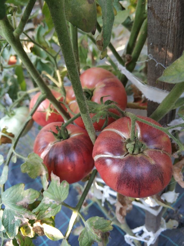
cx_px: 92
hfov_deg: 51.3
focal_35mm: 27
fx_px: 192
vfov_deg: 65.4
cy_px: 123
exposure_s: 1/40
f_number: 1.8
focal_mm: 3.82
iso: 188
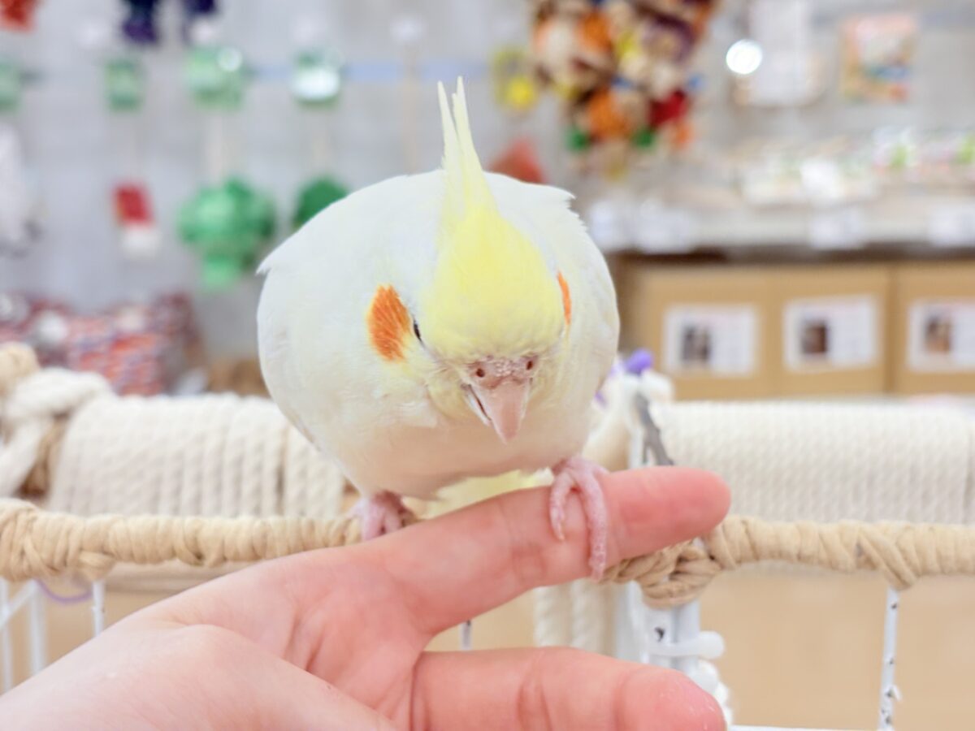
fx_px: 1465
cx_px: 488
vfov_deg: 28.0
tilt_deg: -9.3
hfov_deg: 36.8
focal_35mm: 52
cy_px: 366
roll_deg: +1.7
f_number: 1.6
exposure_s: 1/100
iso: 64
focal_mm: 5.96
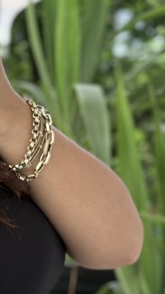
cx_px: -42
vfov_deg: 12.7
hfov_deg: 7.1
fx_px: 1316
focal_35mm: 169
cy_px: 233
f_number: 1.78
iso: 64
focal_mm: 6.76
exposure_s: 1/121
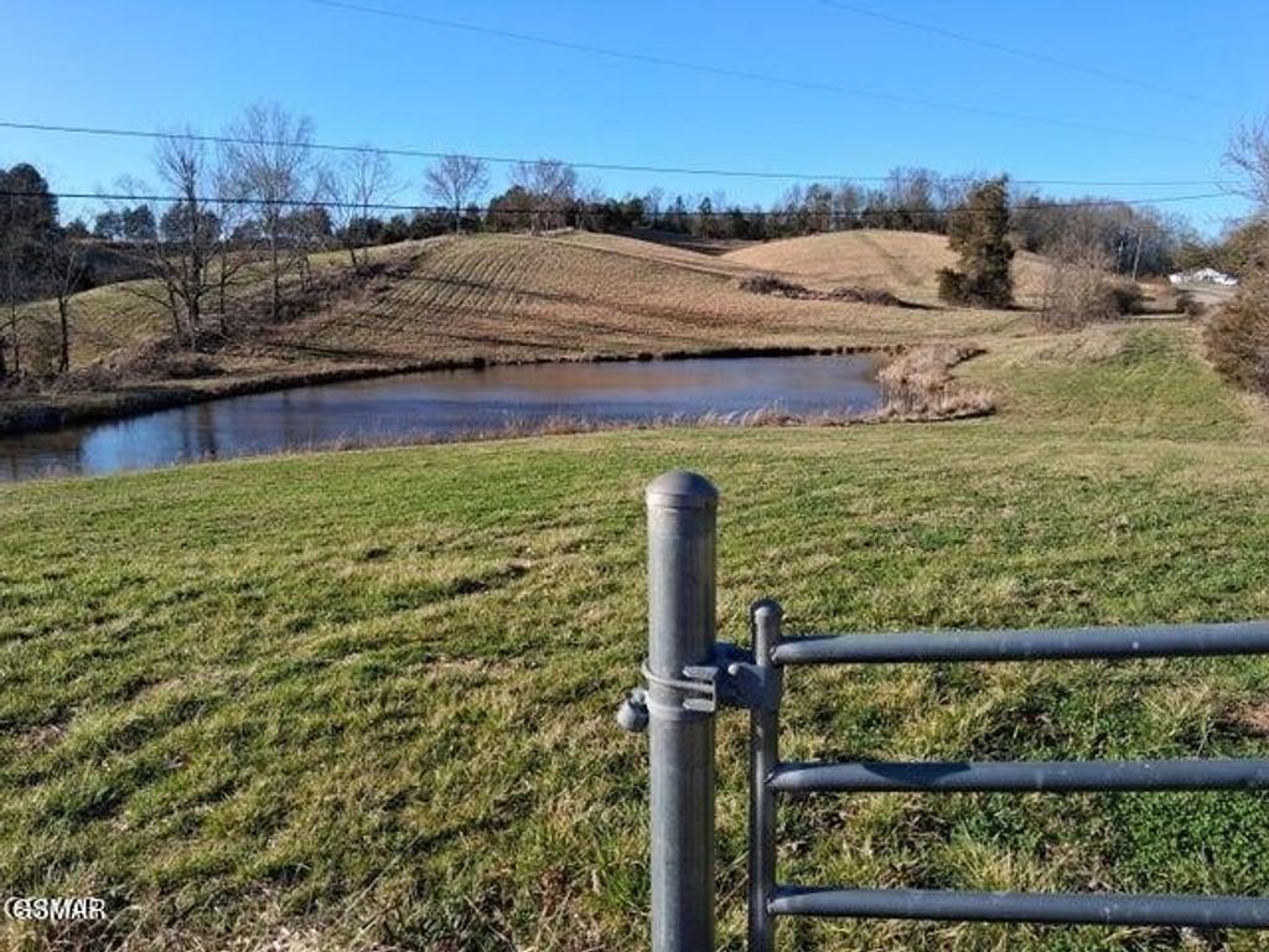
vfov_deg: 53.1
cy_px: 476
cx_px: 634
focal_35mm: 26
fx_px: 953
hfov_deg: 67.3
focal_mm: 3.98
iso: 25
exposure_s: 1/362
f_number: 1.8
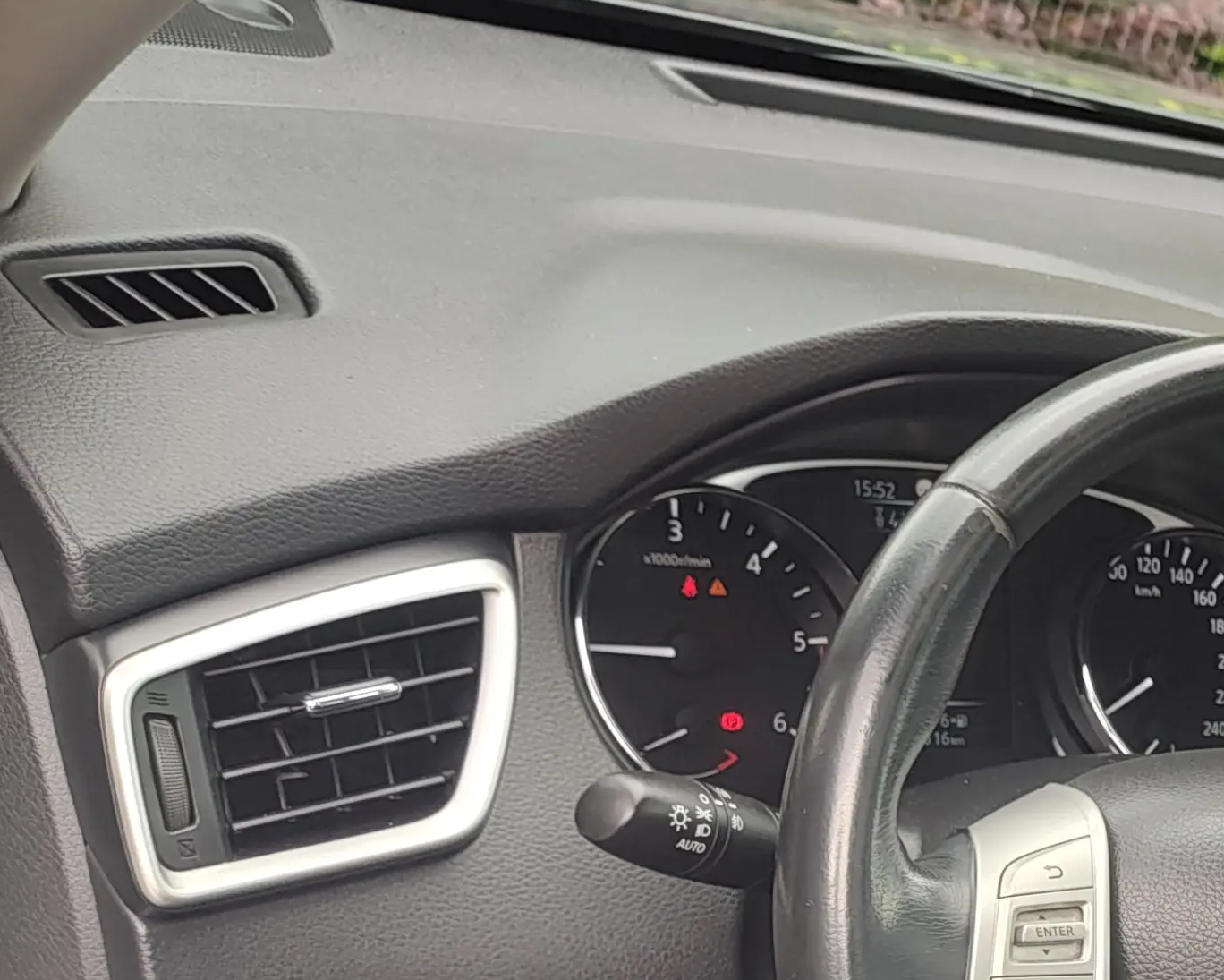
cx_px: 1701
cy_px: 1151
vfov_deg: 22.5
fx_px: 2283
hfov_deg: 24.9
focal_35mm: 63
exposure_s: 1/128
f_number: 1.8
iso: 100
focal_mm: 5.56
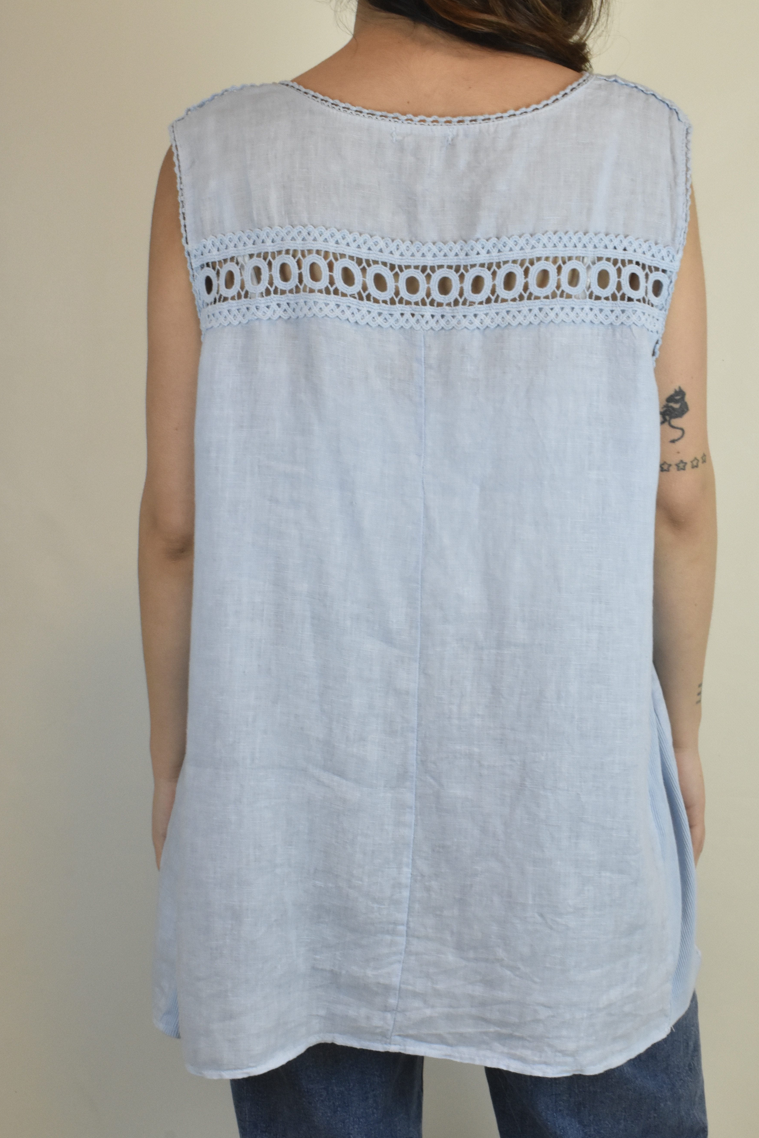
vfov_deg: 34.5
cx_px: 426
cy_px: 590
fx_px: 1834
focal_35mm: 58
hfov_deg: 23.4
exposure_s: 1/50
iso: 1600
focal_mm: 34
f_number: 18
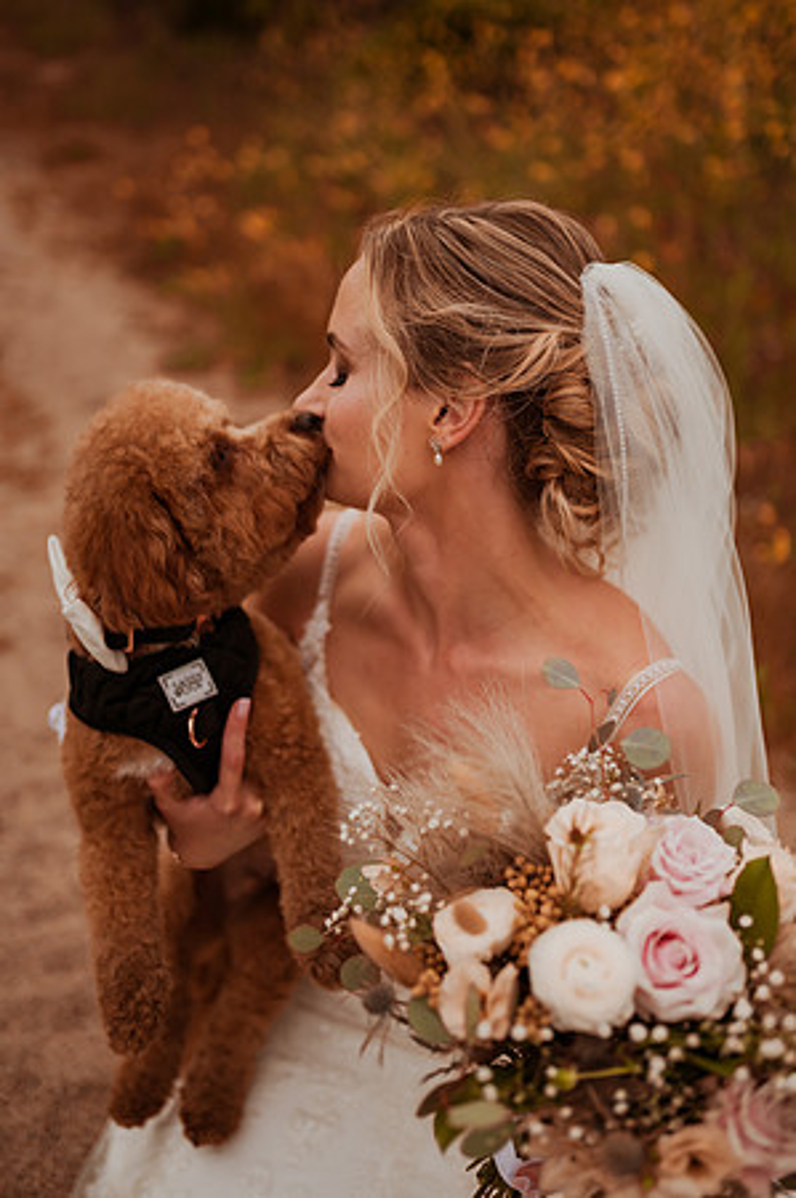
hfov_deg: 37.8
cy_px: 599
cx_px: 398
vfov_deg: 54.5
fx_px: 1163
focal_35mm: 35
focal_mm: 35
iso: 500
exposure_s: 1/4000
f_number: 1.6
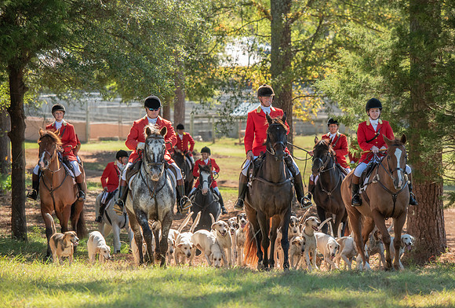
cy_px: 168
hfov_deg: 12.0
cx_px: 234
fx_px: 2164
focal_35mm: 170
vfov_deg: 8.1
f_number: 4
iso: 280
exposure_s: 1/320
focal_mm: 155
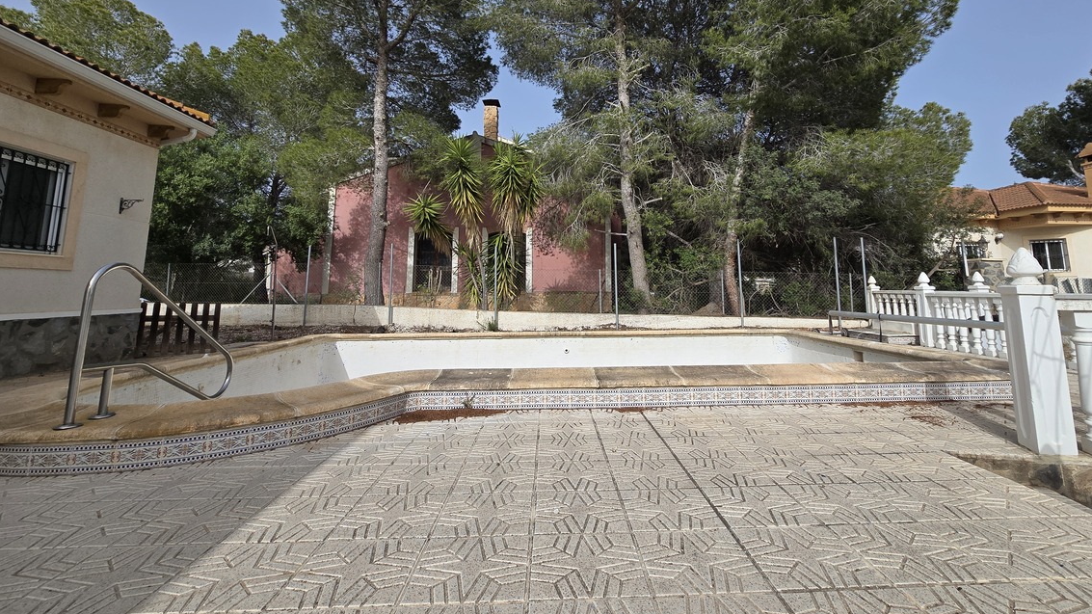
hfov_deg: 102.9
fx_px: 434
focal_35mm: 15
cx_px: 577
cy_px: 226
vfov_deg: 69.3
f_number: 2.2
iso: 50
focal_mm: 2.2
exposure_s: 1/2470
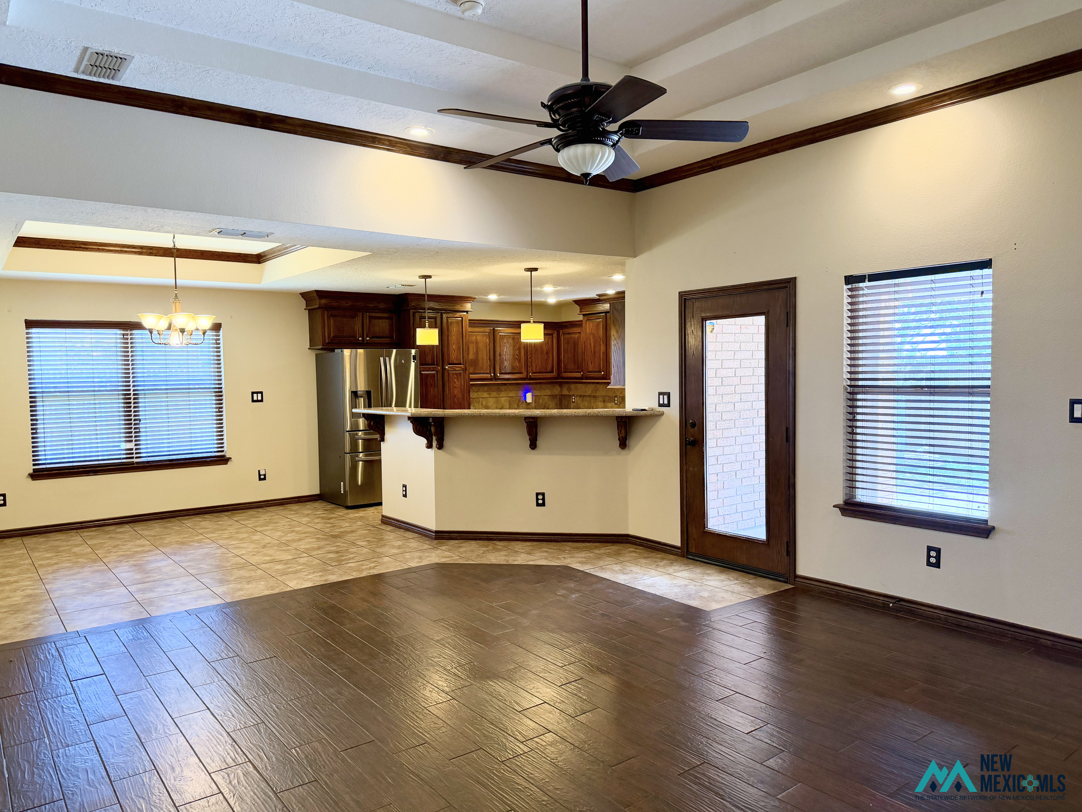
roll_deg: +0.9
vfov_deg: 56.8
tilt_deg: -3.5
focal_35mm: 24
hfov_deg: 71.6
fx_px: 750
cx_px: 541
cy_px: 406
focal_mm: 6.76
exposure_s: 1/120
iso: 250
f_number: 1.78
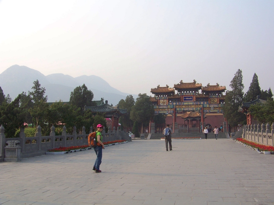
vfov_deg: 33.6
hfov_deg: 43.9
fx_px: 340
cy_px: 102
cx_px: 137
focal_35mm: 43
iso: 100
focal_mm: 6.75
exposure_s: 1/200
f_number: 5.6
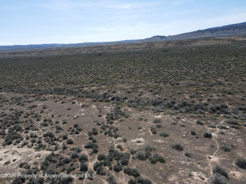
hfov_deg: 71.6
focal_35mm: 24
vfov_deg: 56.8
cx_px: 123
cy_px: 92
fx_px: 171
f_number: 2.8
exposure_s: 1/725
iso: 100
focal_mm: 4.5
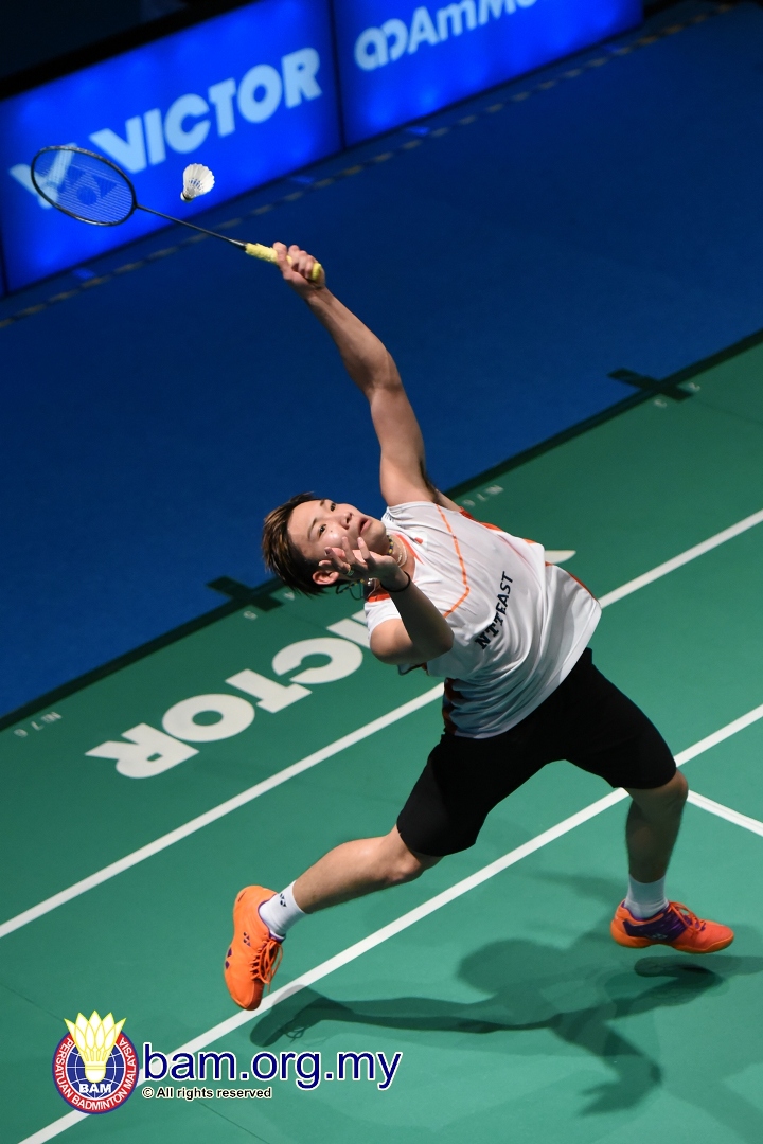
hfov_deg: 15.2
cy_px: 572
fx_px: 2861
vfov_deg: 22.6
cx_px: 382
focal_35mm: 90
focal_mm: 90
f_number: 3.2
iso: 4000
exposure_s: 1/1000
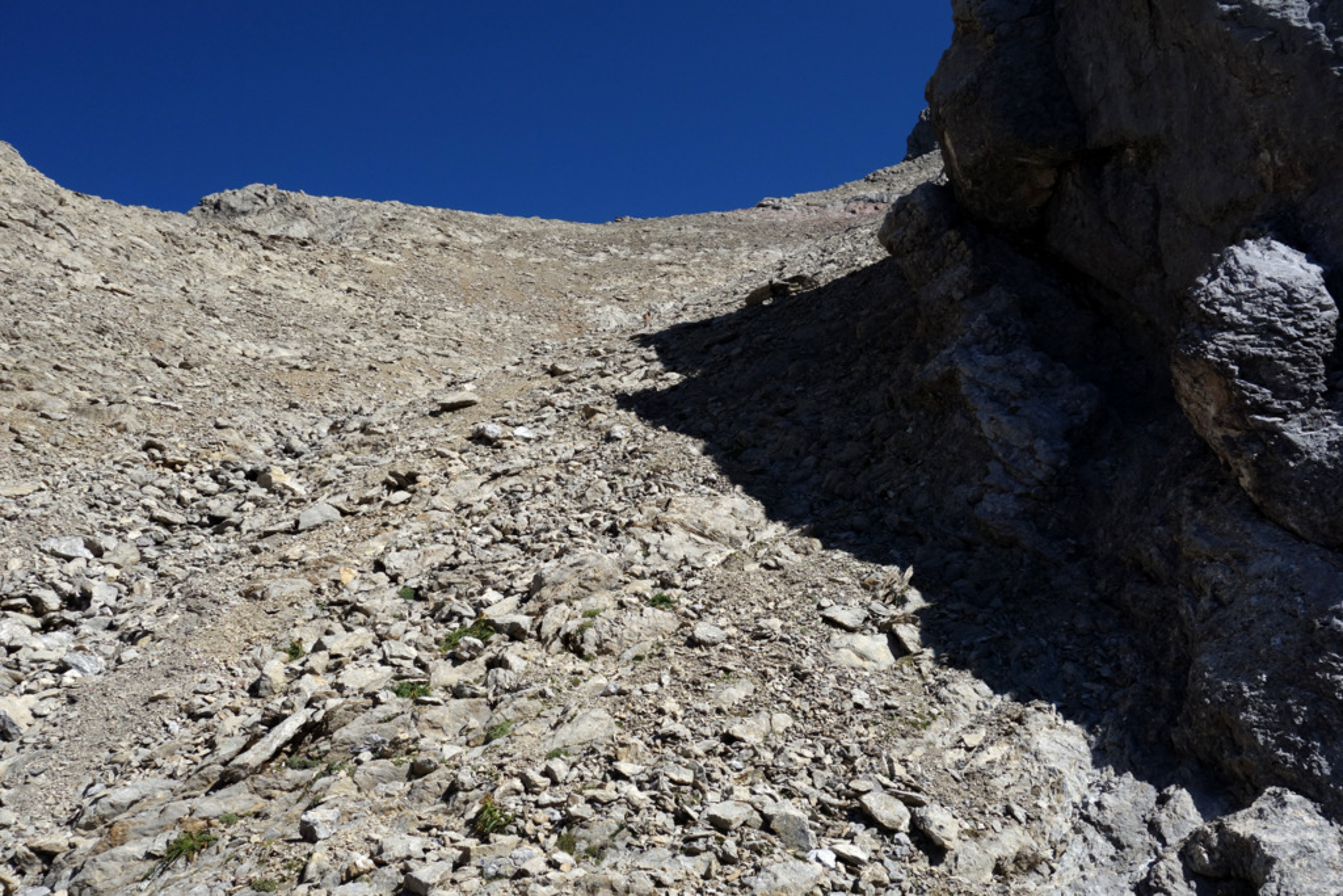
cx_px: 672
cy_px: 448
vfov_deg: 46.4
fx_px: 1045
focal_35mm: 28
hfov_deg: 65.5
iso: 125
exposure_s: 1/800
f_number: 5.6
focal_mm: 10.4
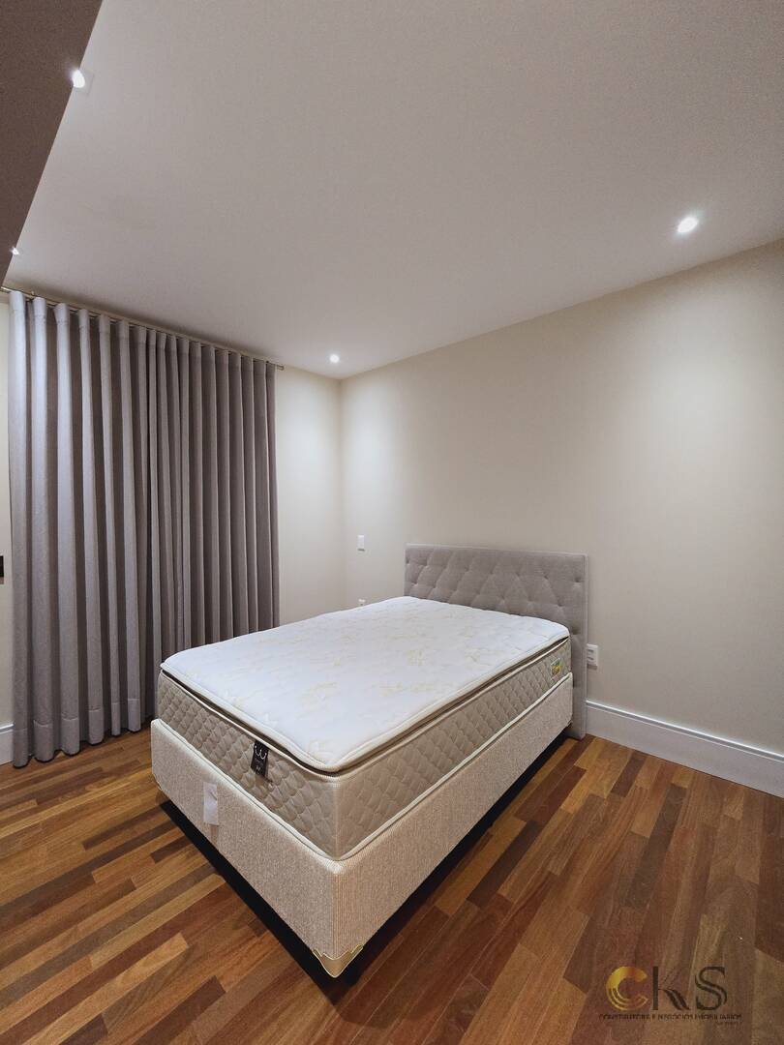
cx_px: 392
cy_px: 522
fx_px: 393
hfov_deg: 89.9
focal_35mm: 13
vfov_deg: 106.2
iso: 320
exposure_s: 1/60
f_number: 2.2
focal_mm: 2.2
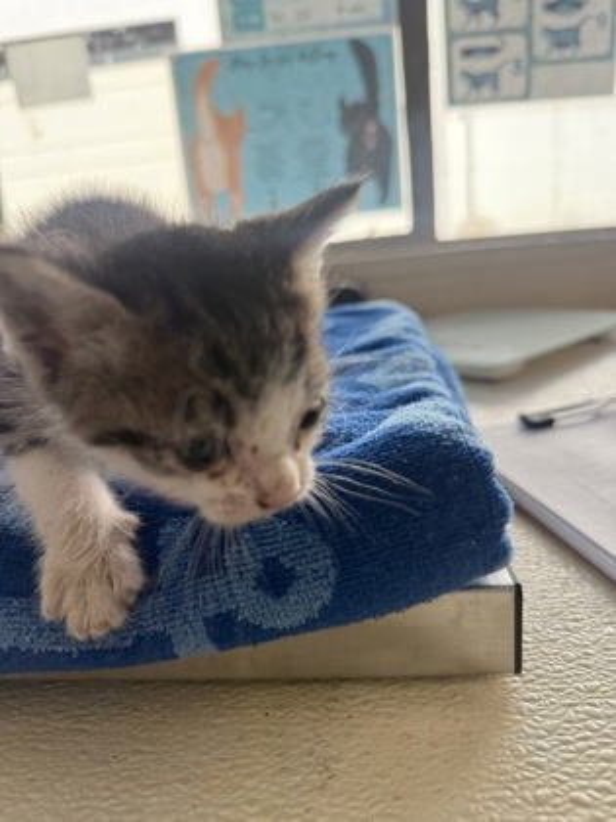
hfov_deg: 56.8
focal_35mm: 24
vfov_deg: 71.6
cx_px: 308
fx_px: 569
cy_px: 411
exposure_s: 1/695
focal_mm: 6.76
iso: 100
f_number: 1.78
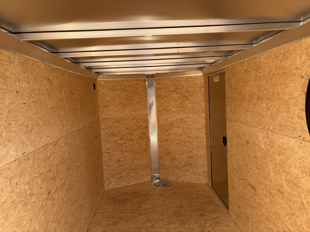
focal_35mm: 26
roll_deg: +2.9
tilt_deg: -2.6
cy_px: 116
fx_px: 233
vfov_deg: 53.1
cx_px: 155
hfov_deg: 67.3
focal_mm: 5.96
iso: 50
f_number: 1.6
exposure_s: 1/820
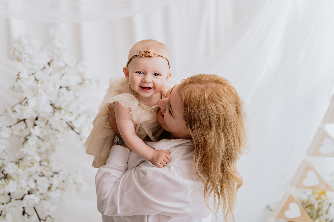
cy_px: 111
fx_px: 464
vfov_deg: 27.0
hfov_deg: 39.6
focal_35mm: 50
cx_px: 167
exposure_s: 1/160
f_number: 2.5
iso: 200
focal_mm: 50
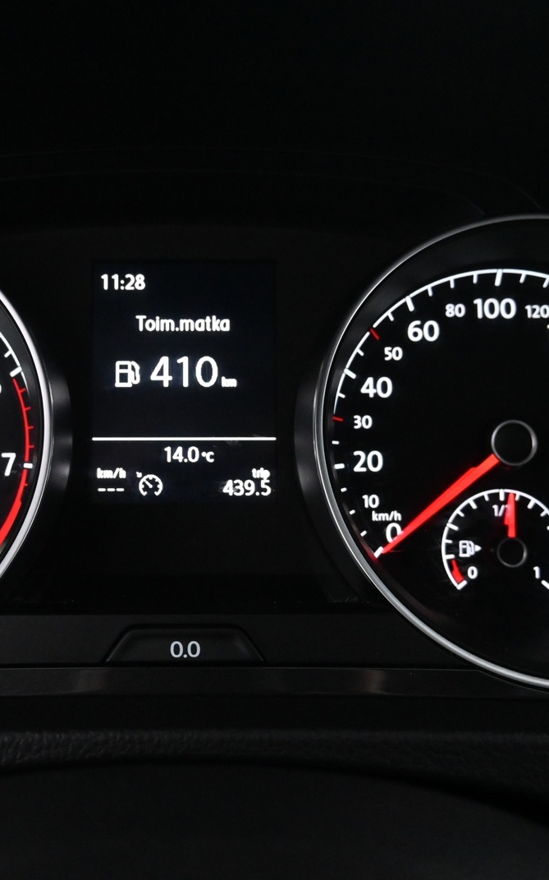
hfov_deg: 34.1
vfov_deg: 52.8
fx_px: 886
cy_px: 439
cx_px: 182
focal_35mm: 37
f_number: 4.5
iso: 4000
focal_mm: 16
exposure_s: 1/80
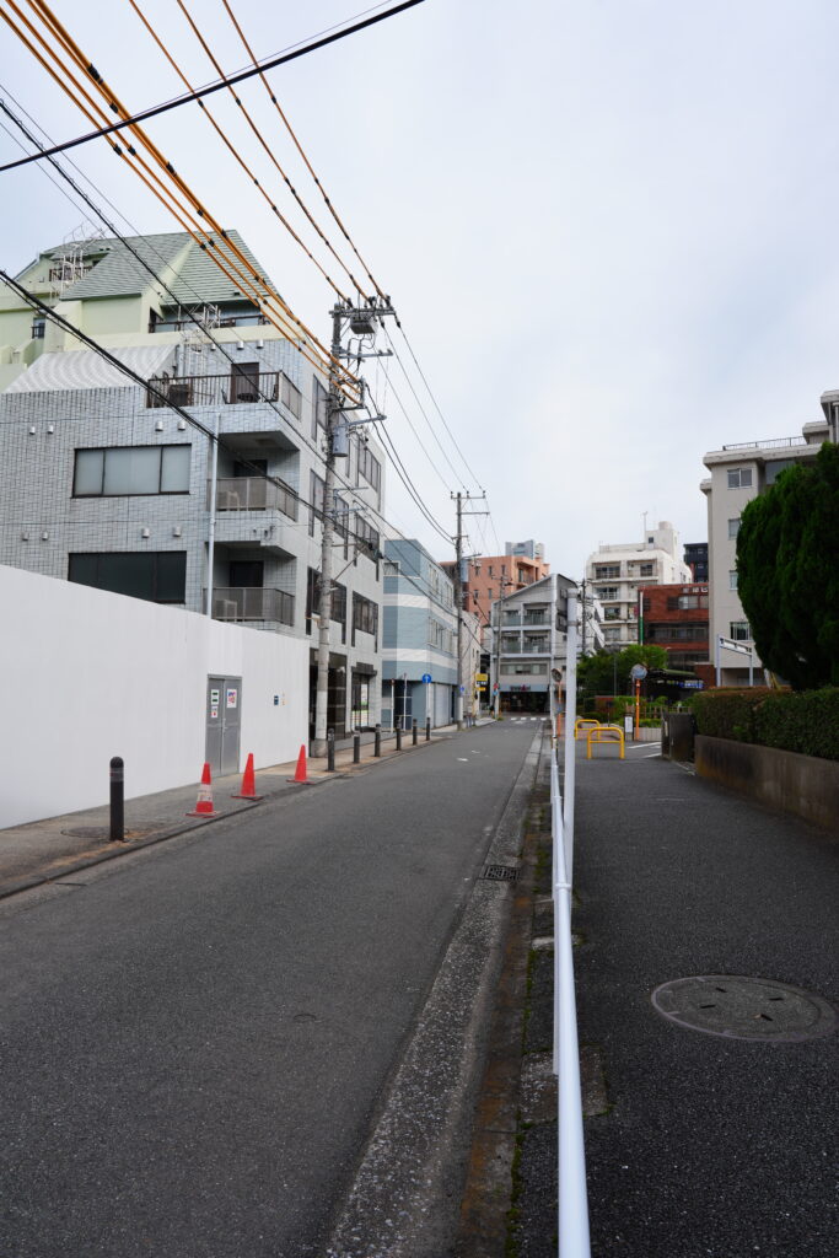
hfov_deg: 53.1
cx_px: 420
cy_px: 629
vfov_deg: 73.7
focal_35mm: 24
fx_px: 839
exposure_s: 1/125
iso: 100
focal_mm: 24
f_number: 9
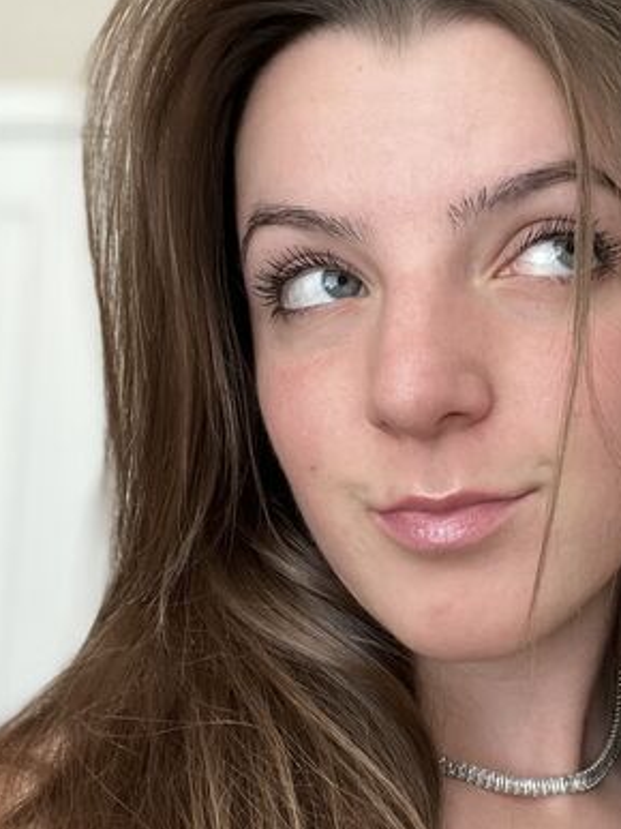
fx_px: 1173
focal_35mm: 49
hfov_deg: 29.2
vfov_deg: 38.9
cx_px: 458
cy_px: 461
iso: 160
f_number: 2.2
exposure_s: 1/60
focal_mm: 2.71
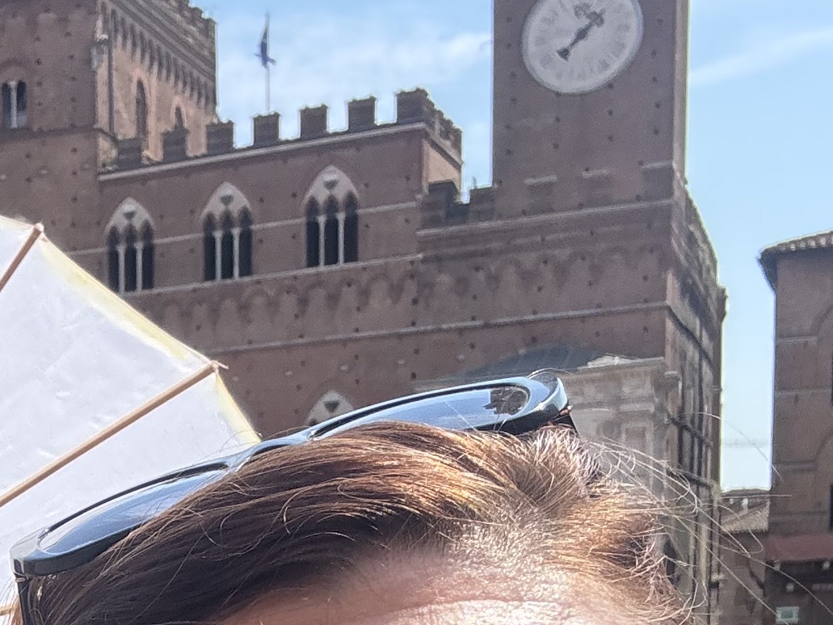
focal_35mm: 73
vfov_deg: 18.7
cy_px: 816
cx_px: -237
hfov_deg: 23.7
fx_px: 1757
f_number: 1.9
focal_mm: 2.69
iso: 25
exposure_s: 1/587
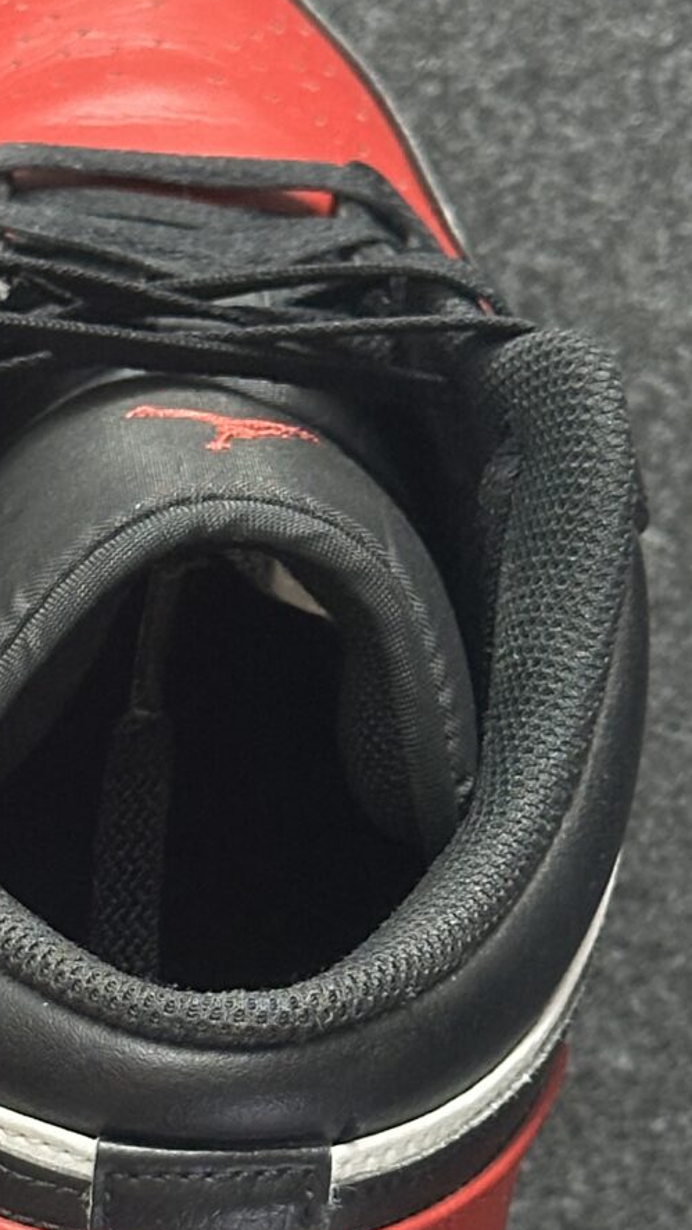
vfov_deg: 14.1
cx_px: -168
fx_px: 4925
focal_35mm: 151
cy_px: 1004
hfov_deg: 8.0
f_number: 1.78
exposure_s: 1/25
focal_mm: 6.86
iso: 500
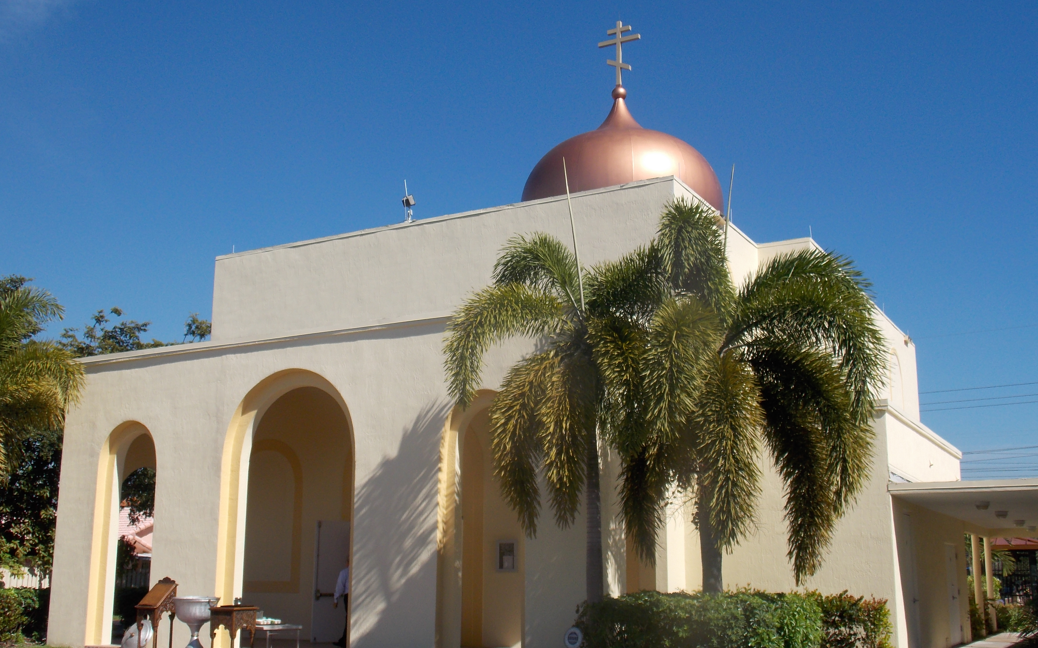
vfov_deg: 34.4
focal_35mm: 37
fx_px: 1047
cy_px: 353
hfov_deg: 52.7
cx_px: 507
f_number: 3.4
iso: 80
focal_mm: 6.1
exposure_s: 1/1250
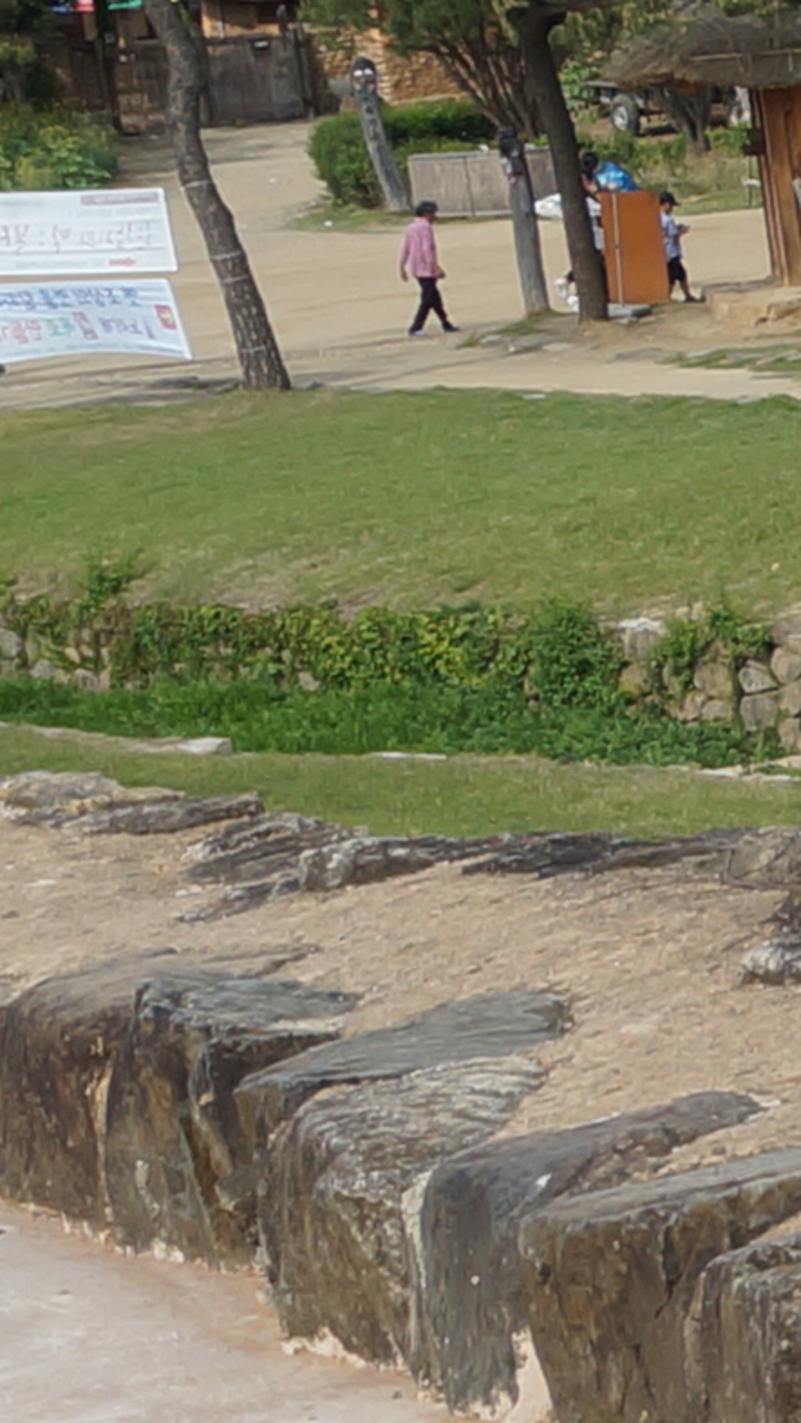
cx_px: 4318
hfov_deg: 4.8
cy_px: 1280
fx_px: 7397
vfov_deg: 10.9
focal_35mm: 196
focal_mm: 20
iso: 100
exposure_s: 1/320
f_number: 8
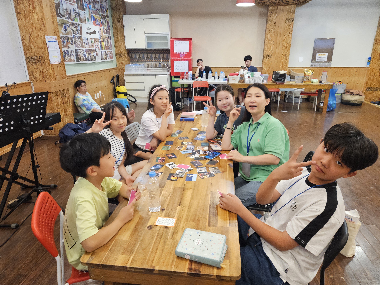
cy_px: 142
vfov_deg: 58.9
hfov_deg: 73.9
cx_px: 190
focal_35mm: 23
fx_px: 252
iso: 500
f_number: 1.8
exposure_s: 1/120
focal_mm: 5.4
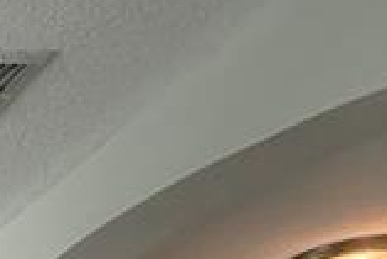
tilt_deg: -5.4
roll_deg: +0.7
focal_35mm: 95
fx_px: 1022
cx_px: -486
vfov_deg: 10.4
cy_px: 777
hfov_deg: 15.1
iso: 320
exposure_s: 1/120
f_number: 2.2
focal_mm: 2.22
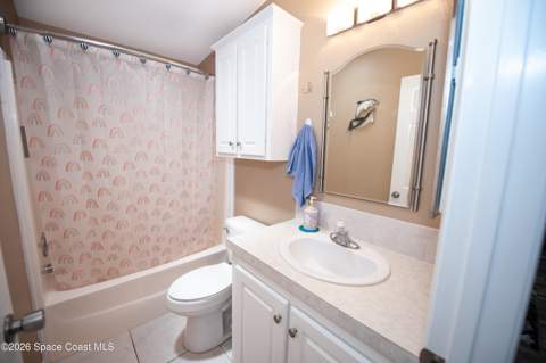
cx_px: 273
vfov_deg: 81.1
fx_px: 212
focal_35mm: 14
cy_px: 182
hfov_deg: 104.3
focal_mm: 14
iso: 1250
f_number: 3.2
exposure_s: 1/250
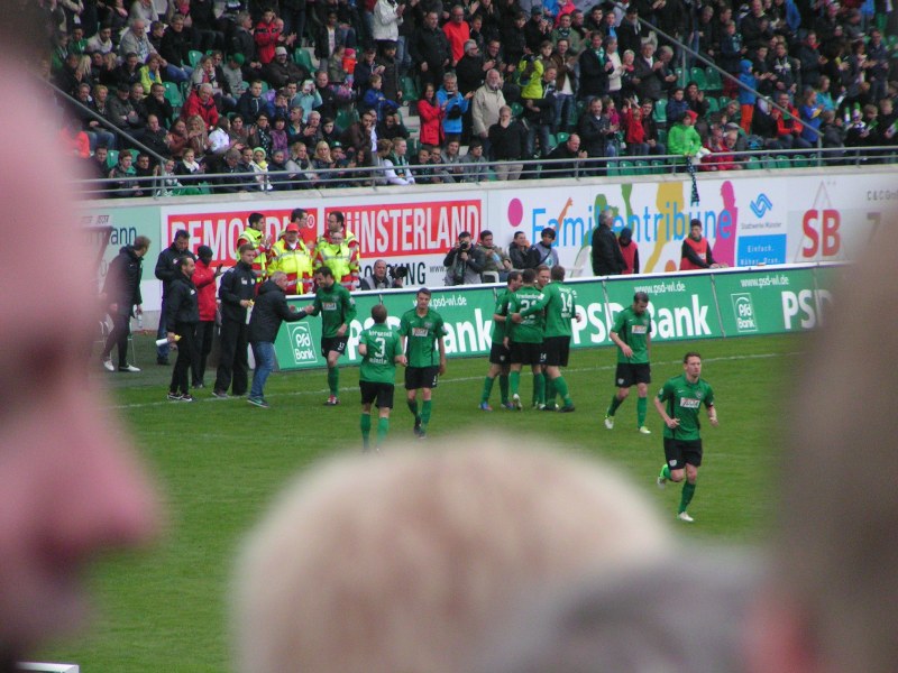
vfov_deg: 3.9
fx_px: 9858
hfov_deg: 5.2
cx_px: 449
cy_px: 336
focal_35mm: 380
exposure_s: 1/500
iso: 200
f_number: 3.5
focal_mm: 58
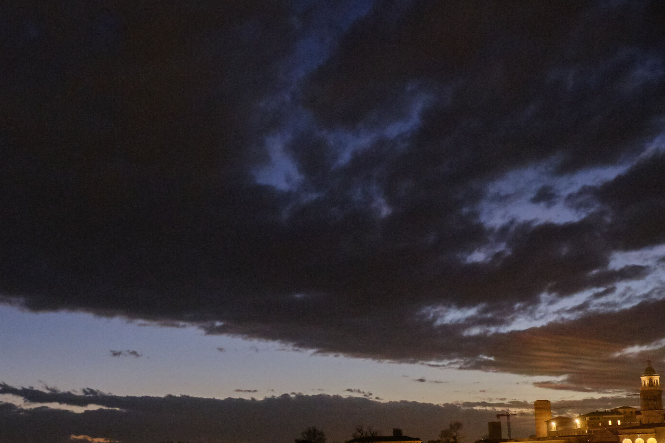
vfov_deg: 28.0
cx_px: 133
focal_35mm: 47
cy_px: 358
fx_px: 868
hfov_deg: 40.2
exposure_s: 1/8
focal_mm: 18
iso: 3200
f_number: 4.5
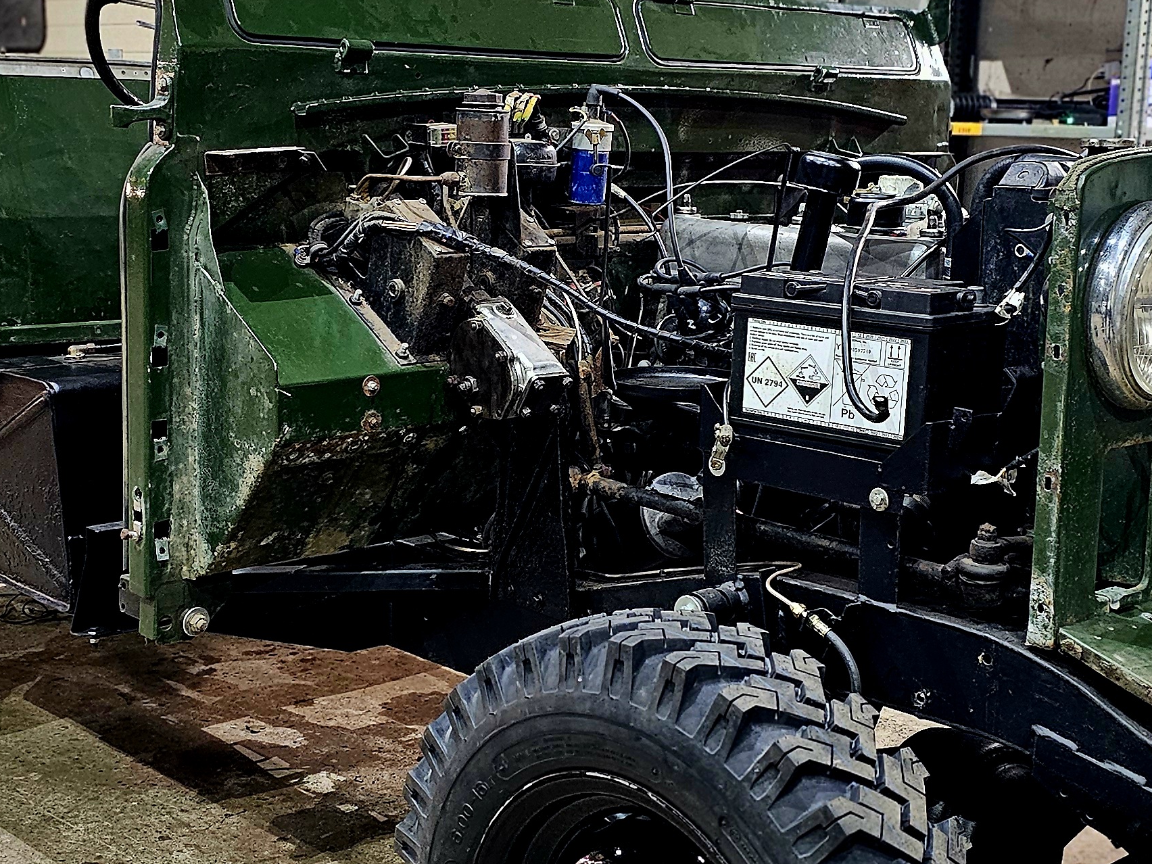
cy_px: 391
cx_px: 565
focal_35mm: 54
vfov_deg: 27.0
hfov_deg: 35.5
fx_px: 1797
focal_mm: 6.3
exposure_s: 1/50.3
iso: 800
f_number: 1.7
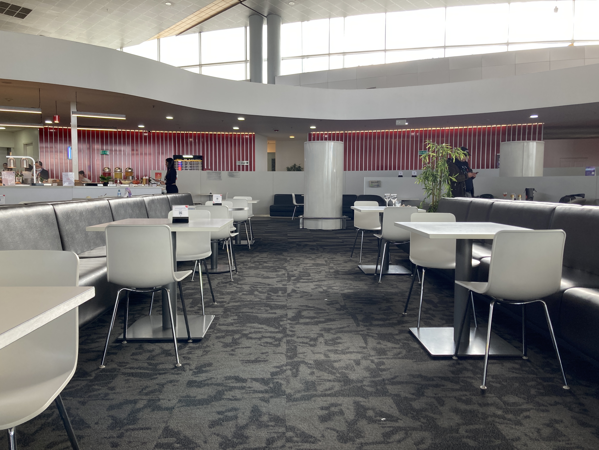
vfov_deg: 49.7
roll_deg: -1.0
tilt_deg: -3.3
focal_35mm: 28
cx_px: 300
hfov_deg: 63.4
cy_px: 225
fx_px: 485
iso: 50
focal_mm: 3.99
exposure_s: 1/60
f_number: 1.8
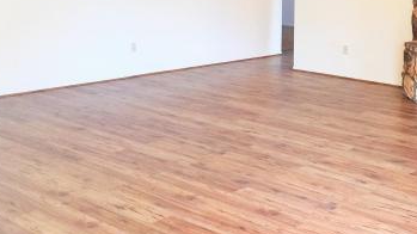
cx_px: 307
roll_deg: -2.1
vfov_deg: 20.4
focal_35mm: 58
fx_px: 641
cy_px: 39
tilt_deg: -6.2
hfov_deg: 35.3
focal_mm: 4.15
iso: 40
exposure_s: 1/15
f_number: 2.2
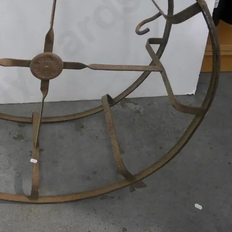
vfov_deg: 38.1
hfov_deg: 38.0
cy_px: 56
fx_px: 326
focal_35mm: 43
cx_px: 53
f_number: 4
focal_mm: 12
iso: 3200
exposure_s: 1/100
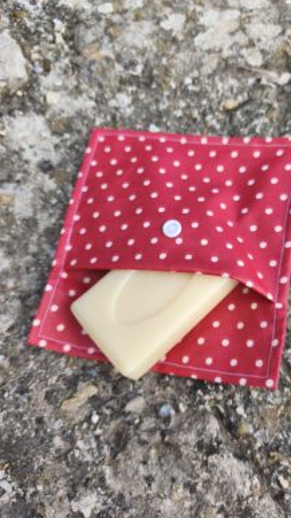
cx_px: 184
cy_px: 259
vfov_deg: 71.9
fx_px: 357
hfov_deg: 44.0
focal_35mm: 26
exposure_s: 1/253
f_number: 1.65
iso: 50
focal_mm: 6.18
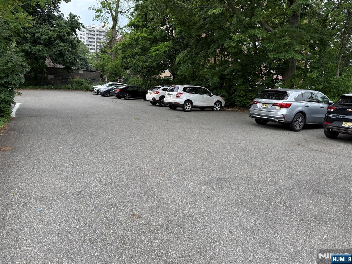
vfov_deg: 56.8
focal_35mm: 24
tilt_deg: -8.2
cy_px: 132
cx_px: 176
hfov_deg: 71.6
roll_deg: -3.1
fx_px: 244
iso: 64
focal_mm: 6.76
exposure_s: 1/193
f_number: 1.78
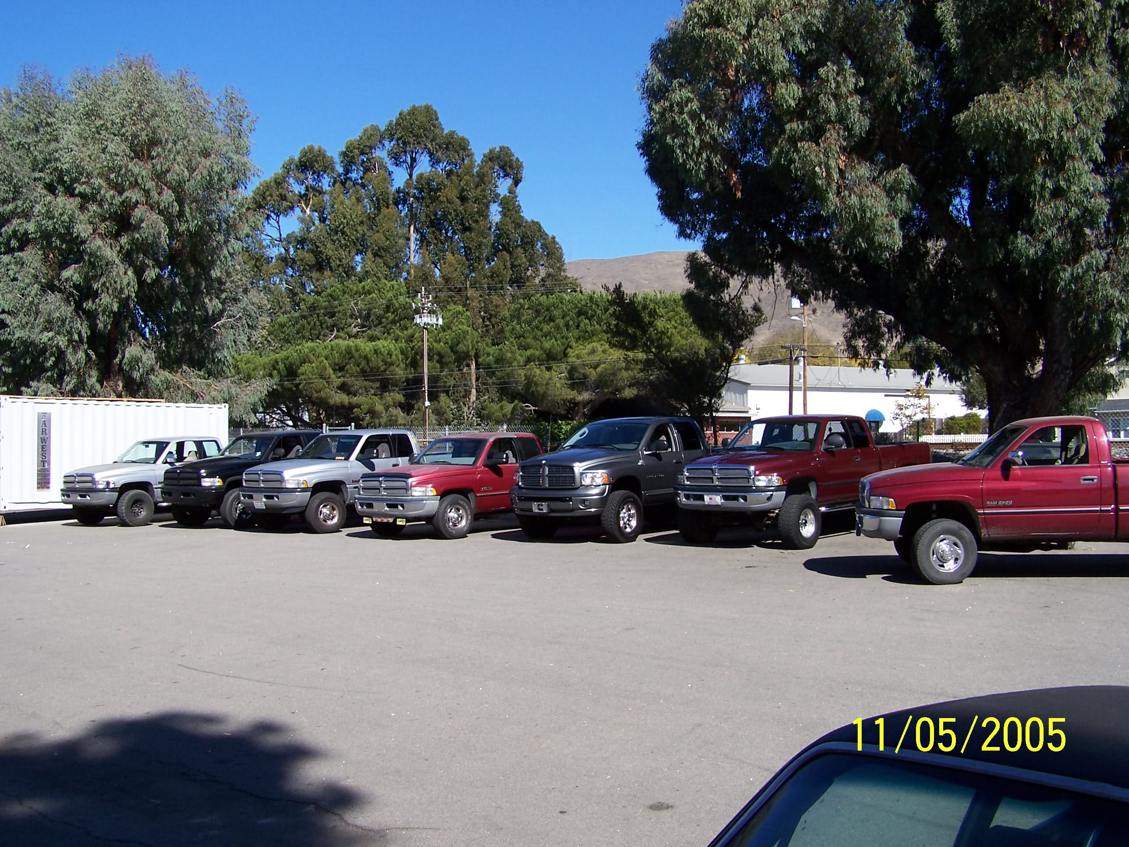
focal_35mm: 38
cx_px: 564
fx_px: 1239
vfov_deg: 37.7
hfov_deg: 49.0
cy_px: 424
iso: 80
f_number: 4
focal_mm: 6.3
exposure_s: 1/750
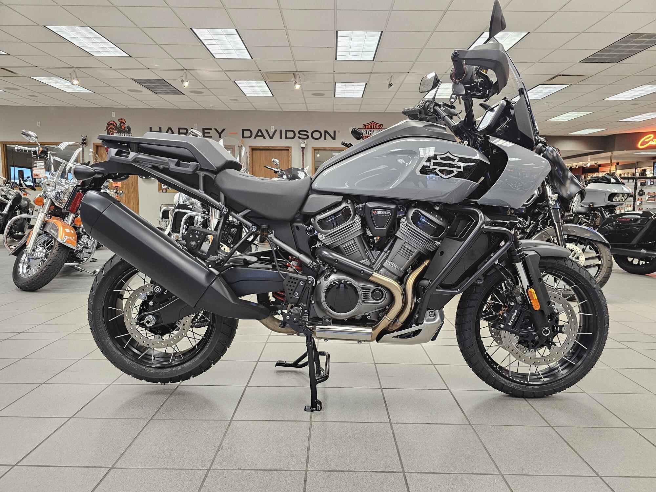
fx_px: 436
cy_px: 246
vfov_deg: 58.9
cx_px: 328
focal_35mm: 23
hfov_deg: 73.9
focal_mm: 6.3
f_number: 1.7
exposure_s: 1/120
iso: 500
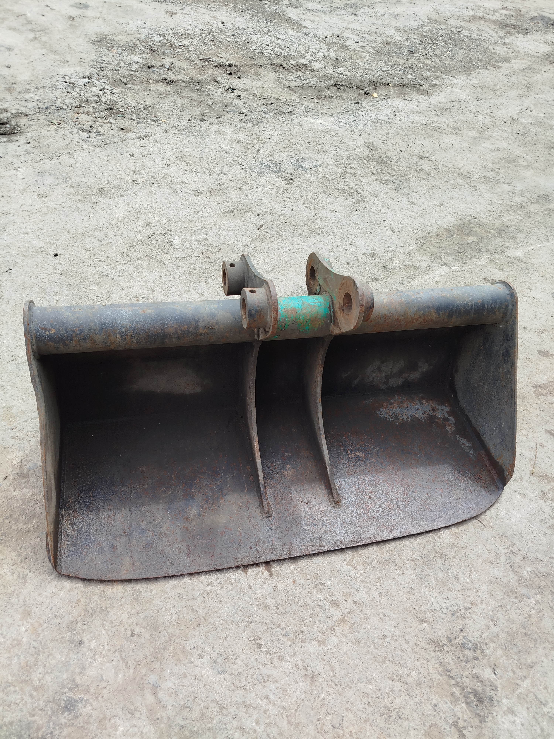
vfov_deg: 71.6
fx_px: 512
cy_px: 370
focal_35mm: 24
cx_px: 277
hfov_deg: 56.8
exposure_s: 1/446
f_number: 1.7
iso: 50
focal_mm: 5.31
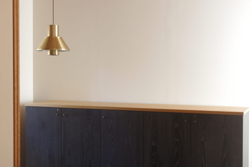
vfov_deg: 23.7
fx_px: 398
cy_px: 84
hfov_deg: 35.1
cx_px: 126
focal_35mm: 57
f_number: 8
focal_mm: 38
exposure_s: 1/4
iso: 400
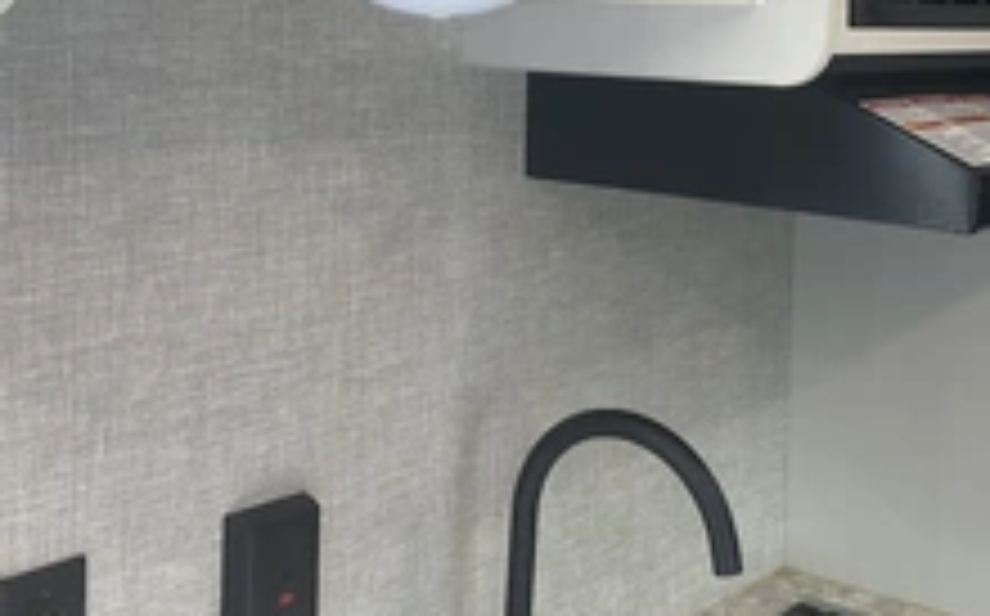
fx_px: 1509
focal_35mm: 56
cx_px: 558
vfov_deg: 22.6
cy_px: 85
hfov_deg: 36.3
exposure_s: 1/65
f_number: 1.8
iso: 64
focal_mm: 3
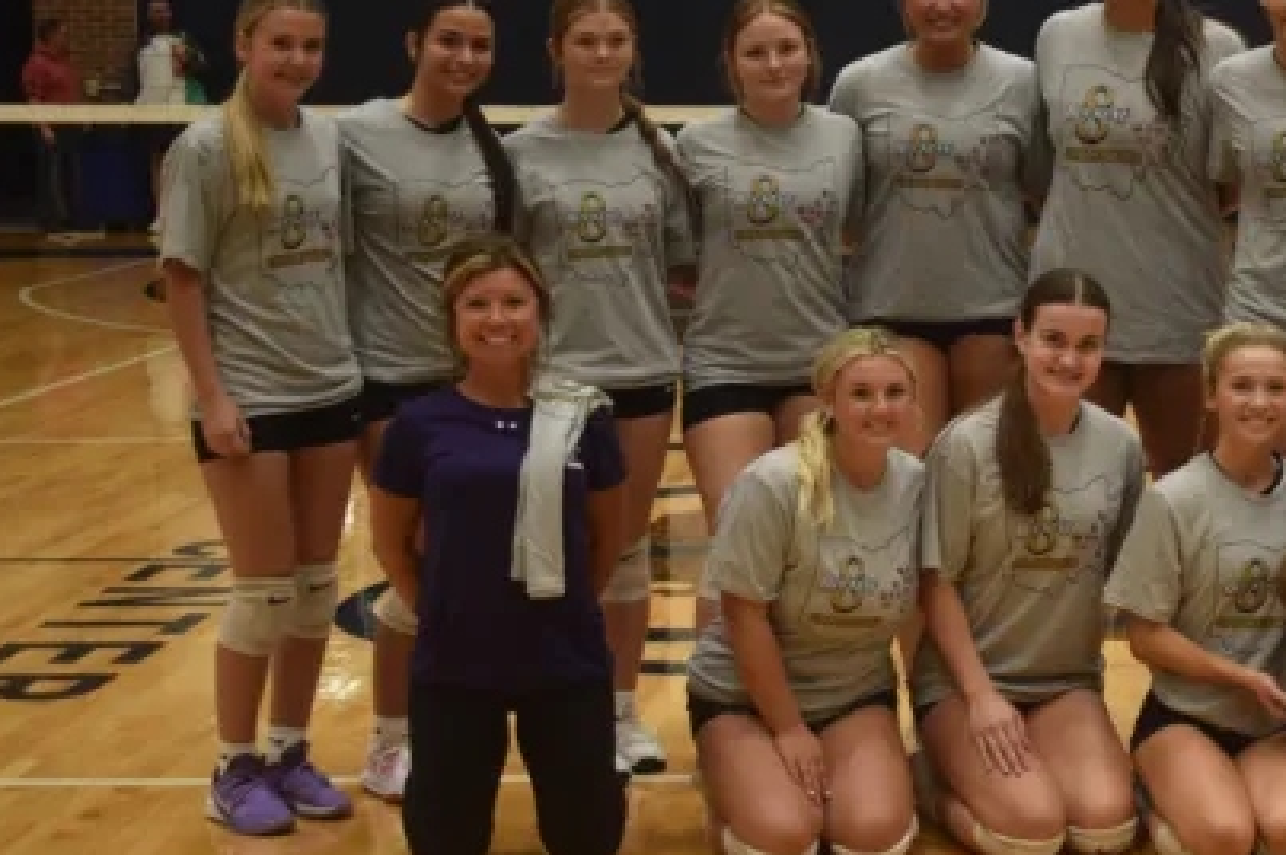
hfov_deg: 21.0
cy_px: 389
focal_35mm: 95
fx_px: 3391
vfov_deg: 14.4
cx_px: 1178
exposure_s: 1/200
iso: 800
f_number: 4.5
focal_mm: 34
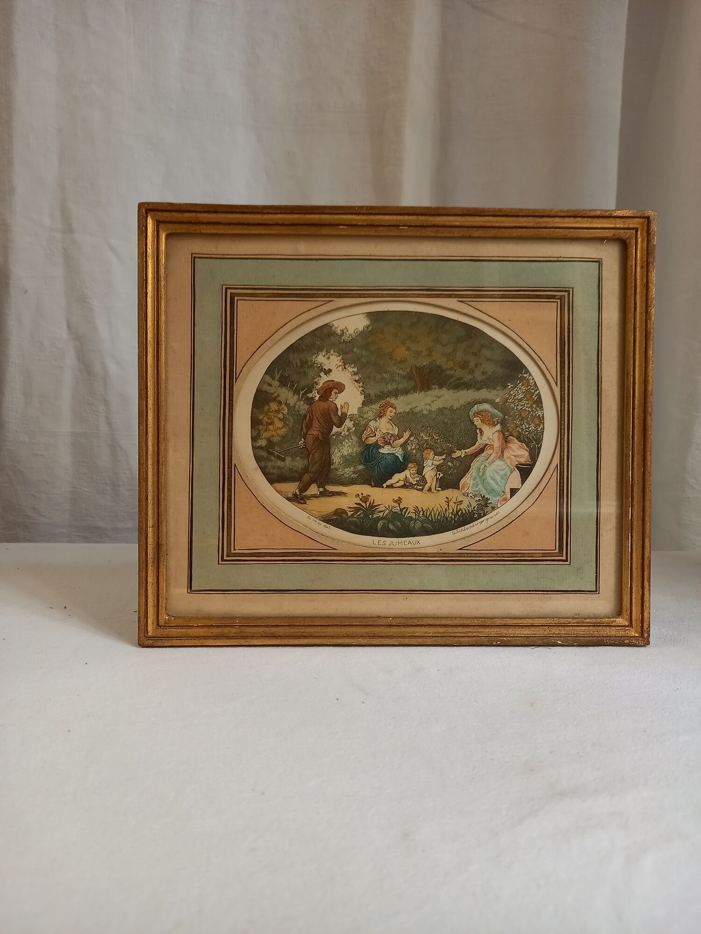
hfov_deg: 54.9
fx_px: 675
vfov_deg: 69.4
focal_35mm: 25
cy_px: 467
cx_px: 350
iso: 320
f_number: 1.8
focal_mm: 4.65
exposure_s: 1/50
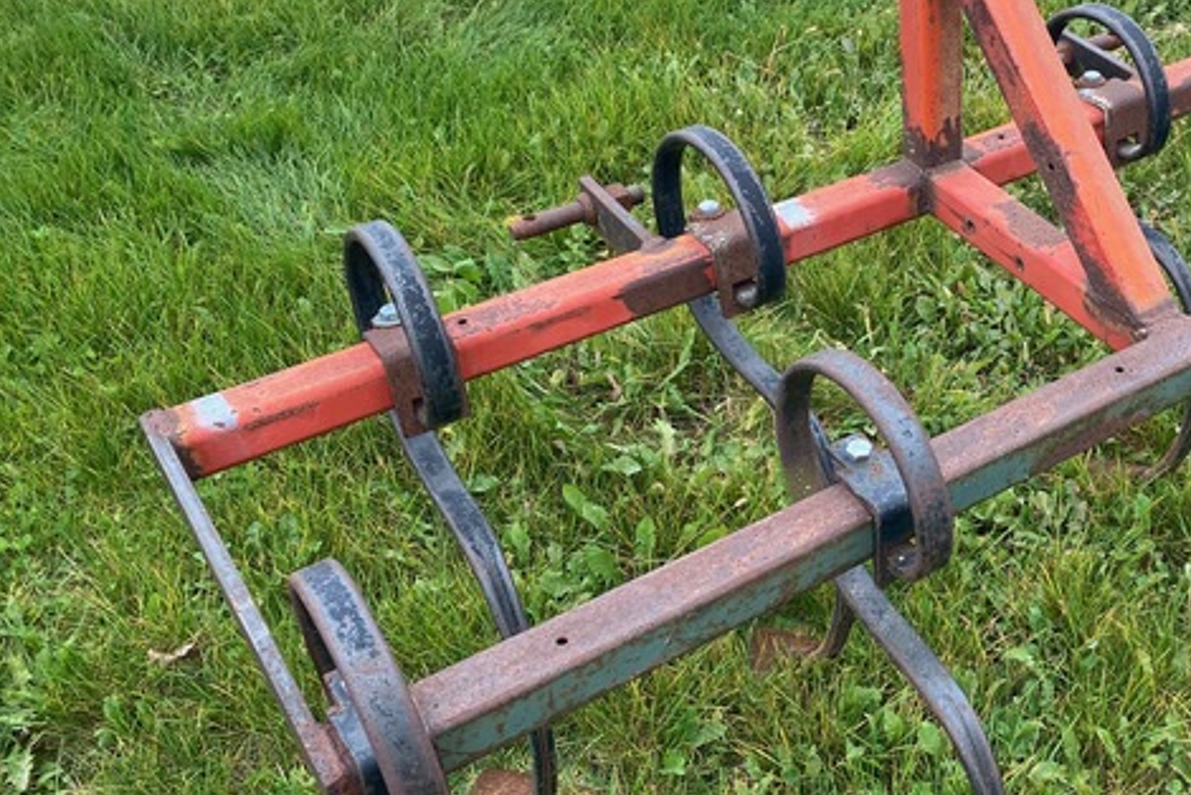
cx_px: 1009
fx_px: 1523
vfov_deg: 29.3
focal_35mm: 46
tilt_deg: -36.7
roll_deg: -2.8
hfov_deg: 40.4
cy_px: 347
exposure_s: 1/300
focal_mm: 4.25
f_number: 1.8
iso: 32
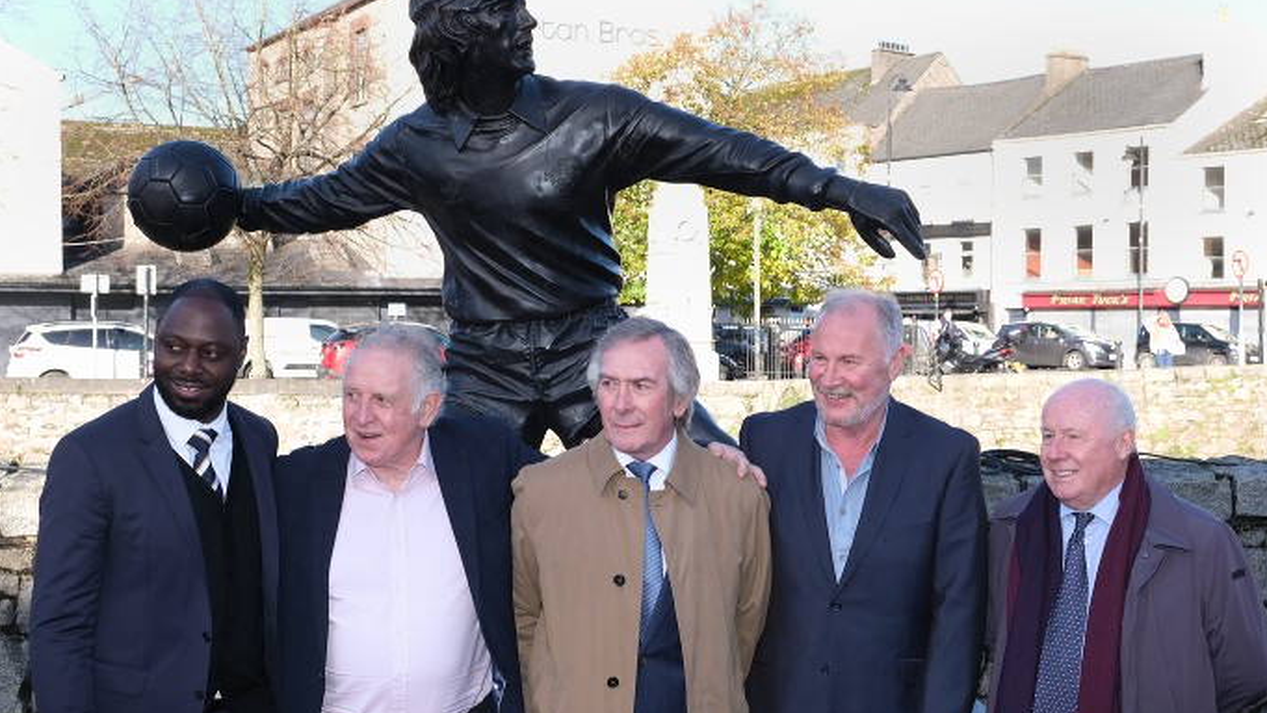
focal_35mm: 43
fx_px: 1445
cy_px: 367
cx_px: 645
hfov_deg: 47.3
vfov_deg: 27.7
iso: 400
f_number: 6.4
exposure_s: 1/250
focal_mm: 26.5
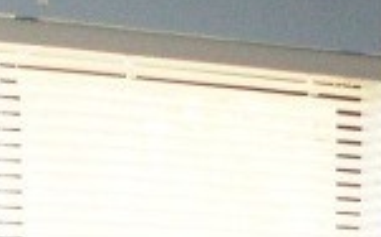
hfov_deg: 11.6
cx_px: 290
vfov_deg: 6.4
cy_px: 817
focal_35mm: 180
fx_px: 1867
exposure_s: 1/30
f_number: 2.5
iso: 120
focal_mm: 4.5
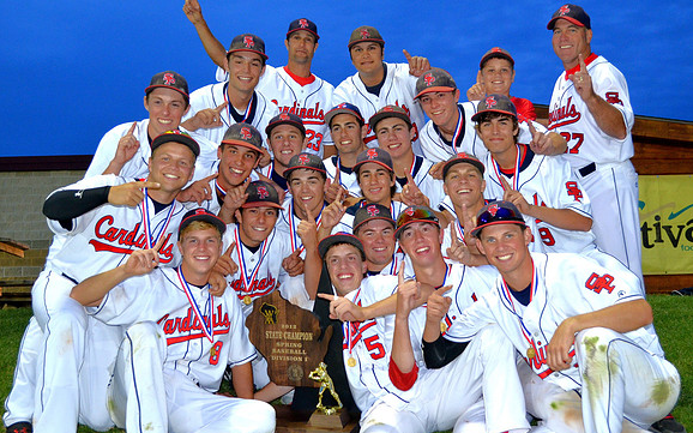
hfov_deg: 41.1
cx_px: 346
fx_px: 925
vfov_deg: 26.3
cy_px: 211
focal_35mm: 49
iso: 800
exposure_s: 1/60
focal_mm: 32
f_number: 4.8
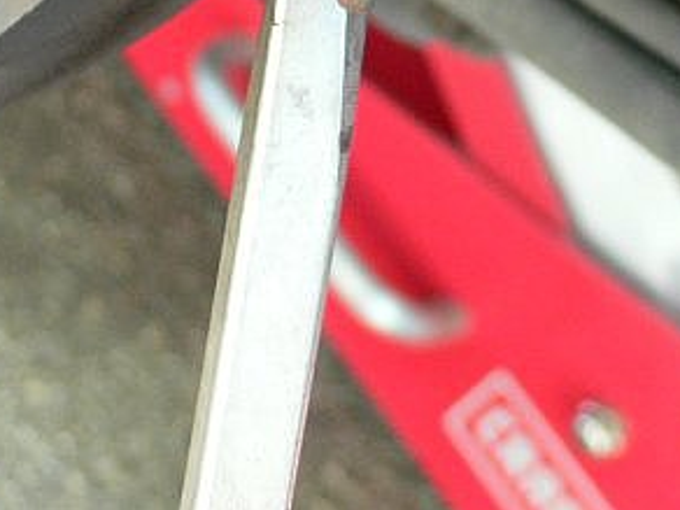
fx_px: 1827
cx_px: 116
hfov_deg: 20.8
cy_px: -182
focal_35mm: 93
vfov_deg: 15.1
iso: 200
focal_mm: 6.3
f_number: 2.8
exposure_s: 1/25
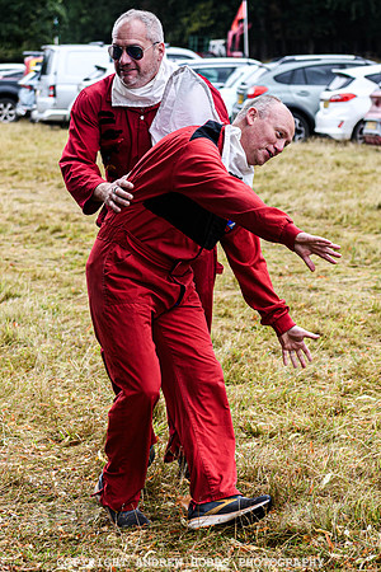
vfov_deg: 12.6
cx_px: 197
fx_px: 2581
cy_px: 192
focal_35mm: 163
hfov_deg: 8.4
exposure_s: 1/1000
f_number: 4.5
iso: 400
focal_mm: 70
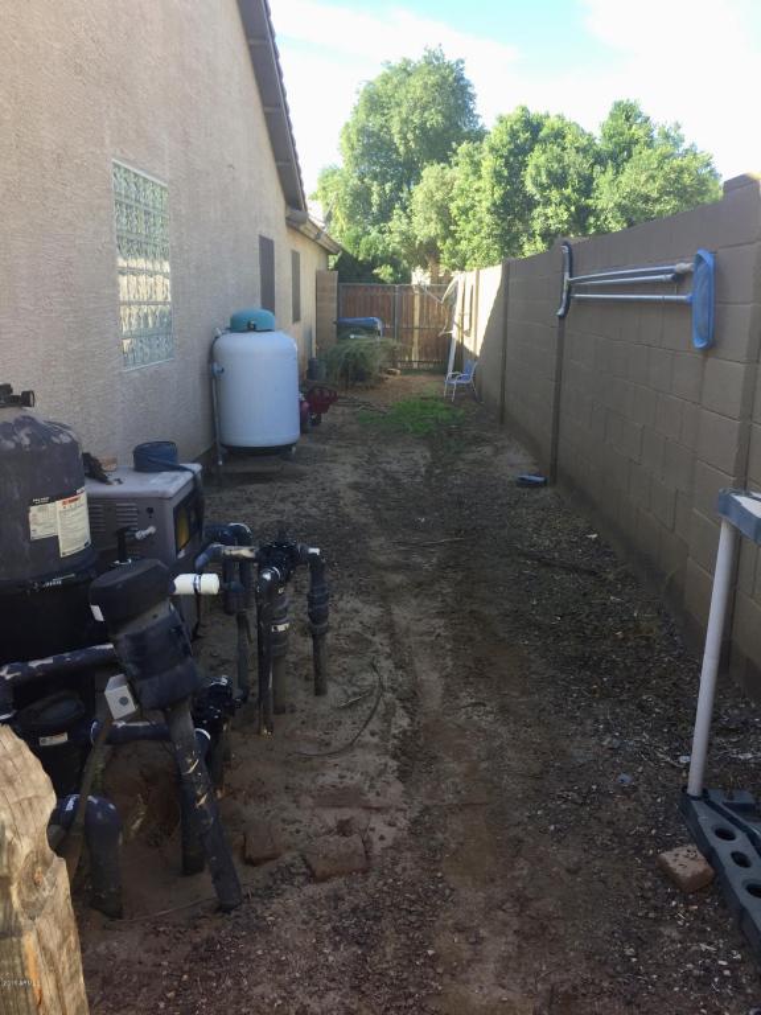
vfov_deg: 61.7
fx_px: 850
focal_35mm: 29
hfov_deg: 48.2
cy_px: 508
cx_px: 380
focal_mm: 4.15
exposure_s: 1/363
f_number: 2.2
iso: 32
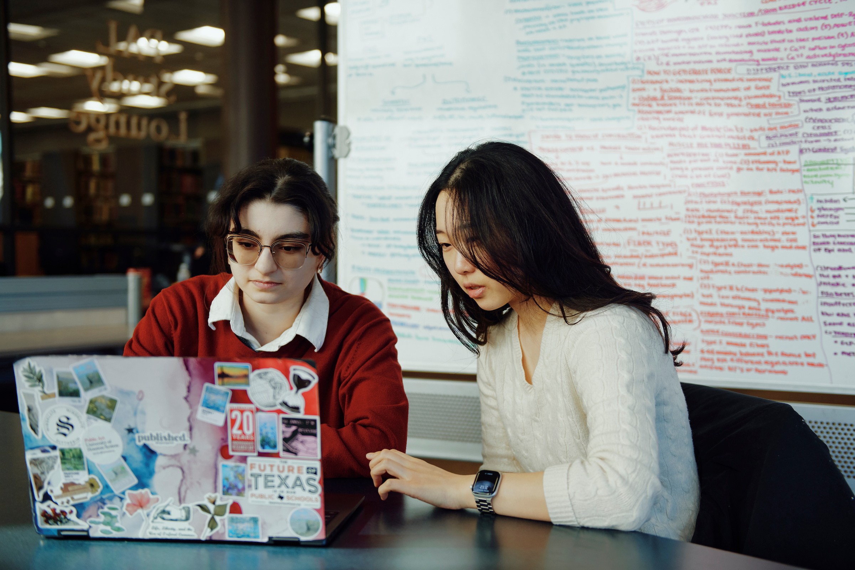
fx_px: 1045
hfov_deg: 44.5
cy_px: 285
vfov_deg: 30.5
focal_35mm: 44
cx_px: 428
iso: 400
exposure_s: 1/500
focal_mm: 44
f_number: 2.8
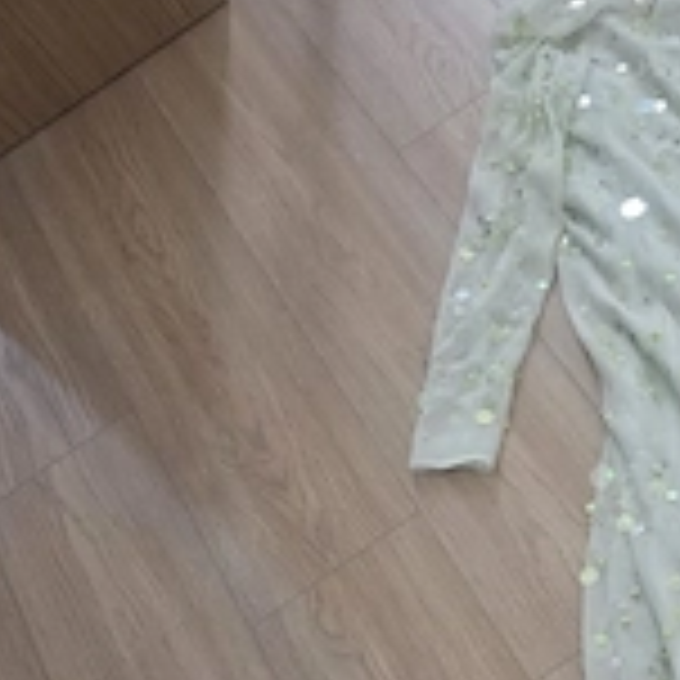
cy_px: 630
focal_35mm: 54
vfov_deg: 30.1
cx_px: 653
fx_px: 1200
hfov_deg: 29.8
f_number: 1.8
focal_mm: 5.4
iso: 1000
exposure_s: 1/101
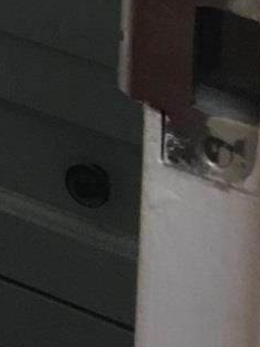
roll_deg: -0.2
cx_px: -618
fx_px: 2155
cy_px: -640
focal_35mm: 215
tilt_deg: -9.0
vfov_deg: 8.1
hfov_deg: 6.2
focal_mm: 4.15
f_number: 2.2
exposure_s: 1/15
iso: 40
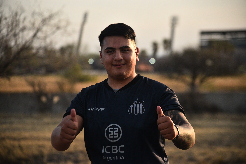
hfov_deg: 17.1
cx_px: 123
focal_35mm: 120
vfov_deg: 11.4
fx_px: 820
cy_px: 82
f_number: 4
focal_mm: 120
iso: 200
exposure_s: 1/640
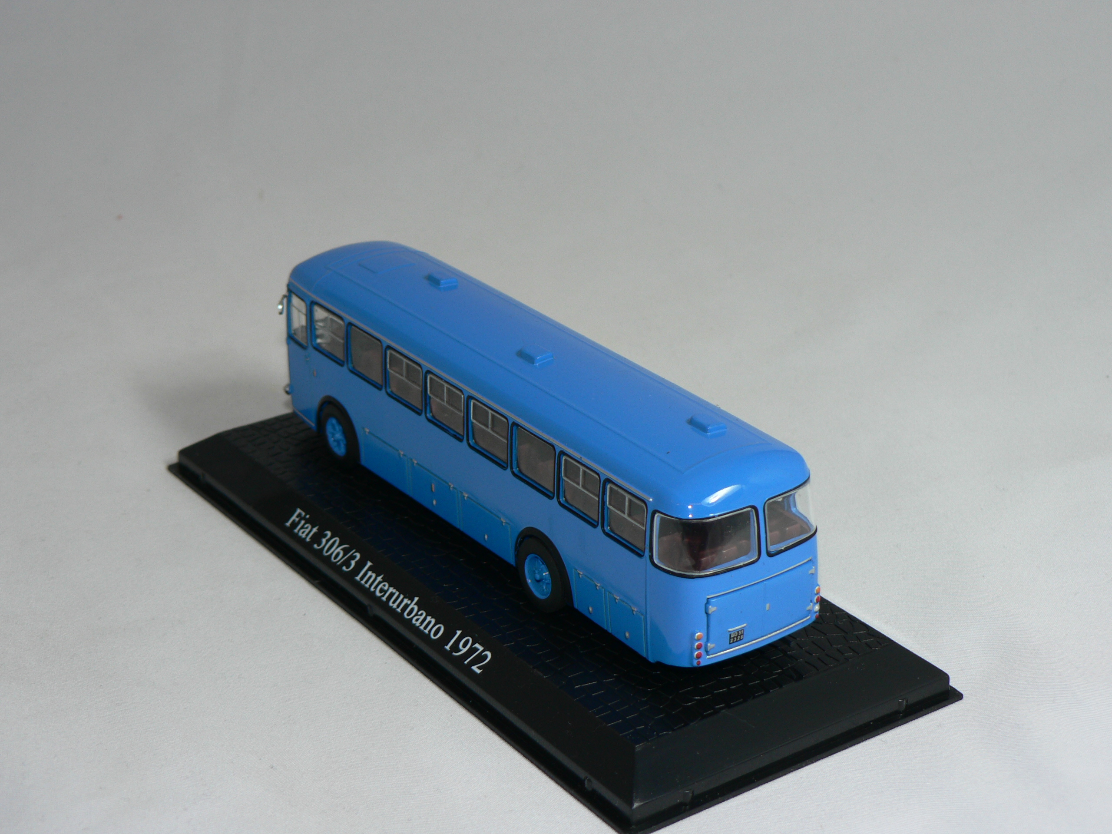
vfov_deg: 21.6
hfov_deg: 28.6
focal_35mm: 68
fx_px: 2184
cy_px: 417
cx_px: 556
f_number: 3.2
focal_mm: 11.4
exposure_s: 1/60
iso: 80
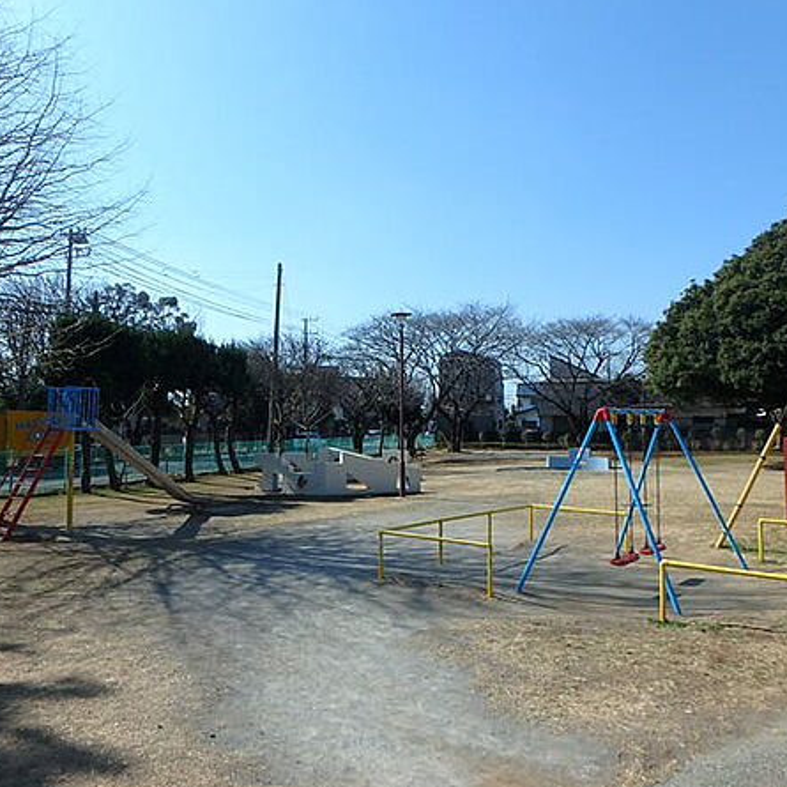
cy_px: 391
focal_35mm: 25
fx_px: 643
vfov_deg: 62.9
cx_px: 377
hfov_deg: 62.9
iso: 125
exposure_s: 1/500
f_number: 6
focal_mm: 3.7
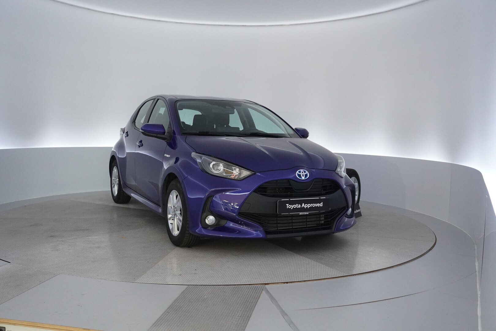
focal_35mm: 34
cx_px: 248
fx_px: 475
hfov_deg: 55.1
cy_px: 166
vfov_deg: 38.4
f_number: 4
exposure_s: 1/160
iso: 2500
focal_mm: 23
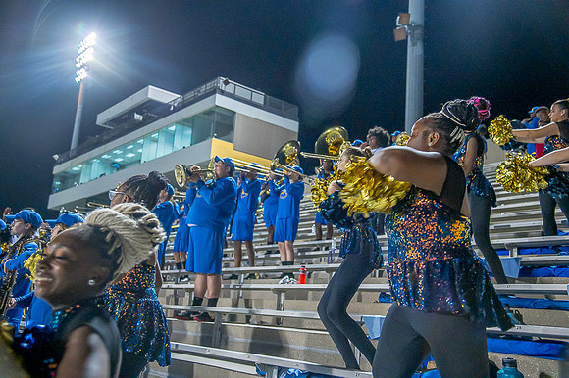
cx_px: 284
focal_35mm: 38
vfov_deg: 35.0
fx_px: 600
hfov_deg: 50.7
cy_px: 189
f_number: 4
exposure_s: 1/200
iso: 2000
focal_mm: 38
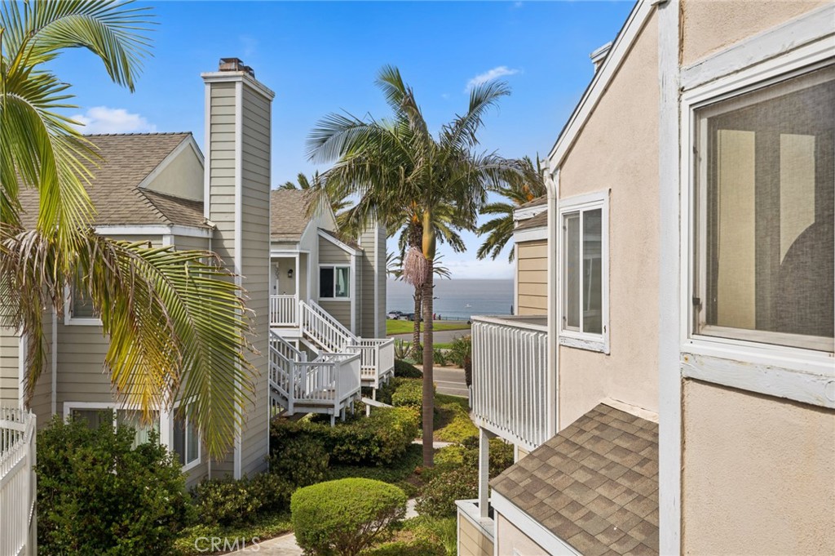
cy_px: 278
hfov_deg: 54.5
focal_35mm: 35
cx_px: 418
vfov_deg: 37.8
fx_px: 811
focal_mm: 35
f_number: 8
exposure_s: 1/400
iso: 100
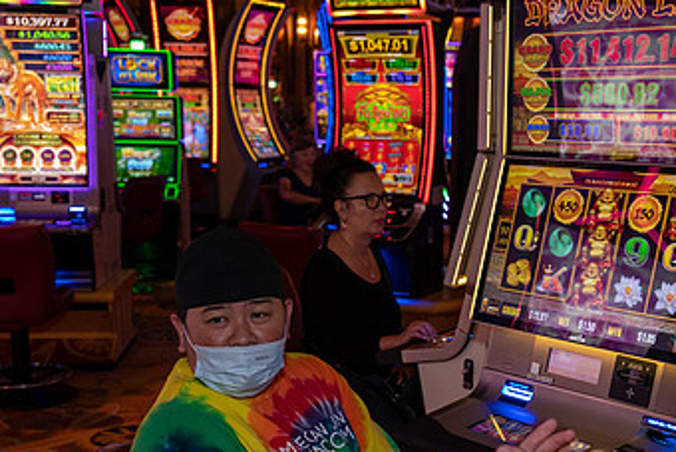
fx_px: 1090
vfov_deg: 23.2
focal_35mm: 58
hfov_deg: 34.2
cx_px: 449
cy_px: 340
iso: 1600
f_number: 4.8
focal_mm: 34
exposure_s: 1/60
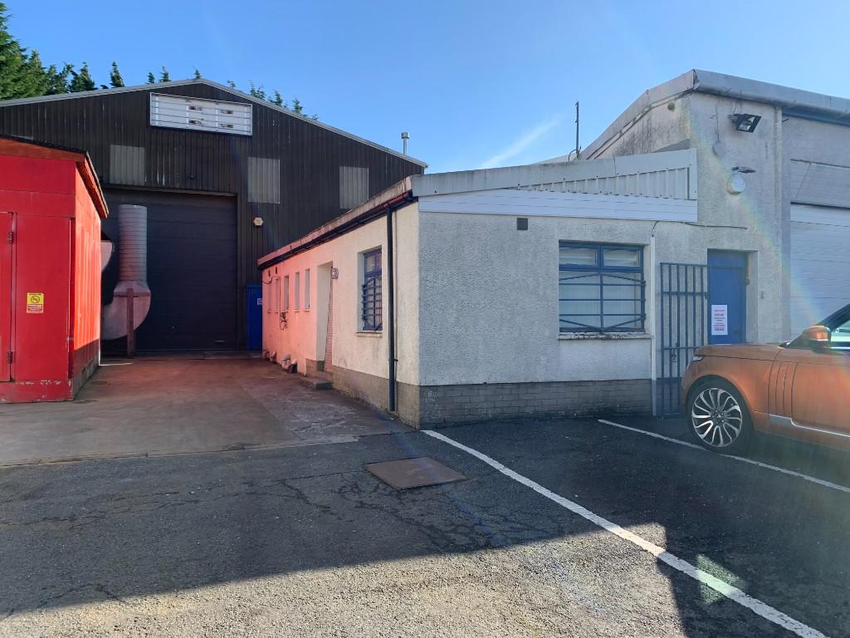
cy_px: 319
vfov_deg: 53.1
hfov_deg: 67.3
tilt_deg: +0.6
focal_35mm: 26
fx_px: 638
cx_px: 425
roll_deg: -0.4
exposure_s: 1/1032
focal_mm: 4.25
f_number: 1.8
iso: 25
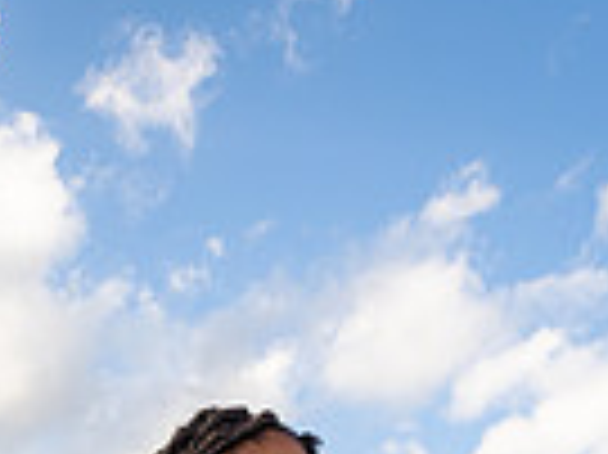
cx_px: 185
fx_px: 1351
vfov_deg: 14.7
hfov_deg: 25.2
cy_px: 980
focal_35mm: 77
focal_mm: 24
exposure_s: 1/250
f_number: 8
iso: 200
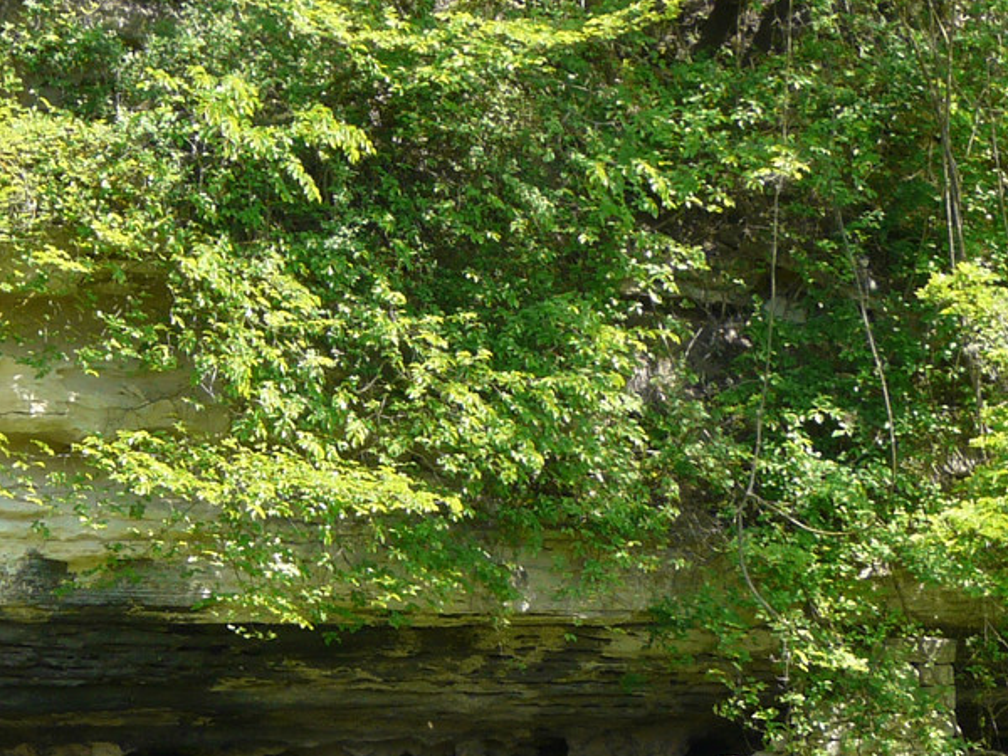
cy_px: 486
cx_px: 291
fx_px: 6523
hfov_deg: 8.8
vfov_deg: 6.6
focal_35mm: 224
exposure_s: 1/200
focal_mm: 12.9
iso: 100
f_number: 4
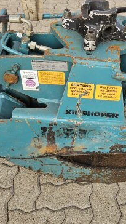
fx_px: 261
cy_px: 106
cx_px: 104
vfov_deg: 46.4
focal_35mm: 44
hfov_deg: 26.5
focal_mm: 5.4
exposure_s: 1/290
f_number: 1.8
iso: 25
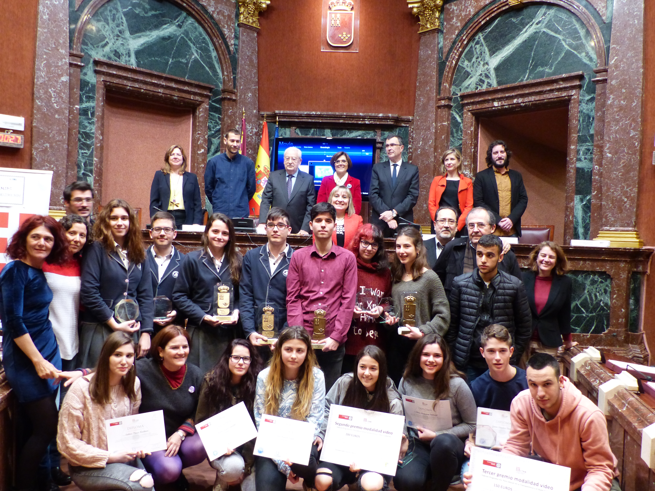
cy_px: 246
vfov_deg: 48.2
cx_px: 328
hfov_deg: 61.7
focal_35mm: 29
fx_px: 549
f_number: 2.8
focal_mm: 5.2
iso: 400
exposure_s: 1/15
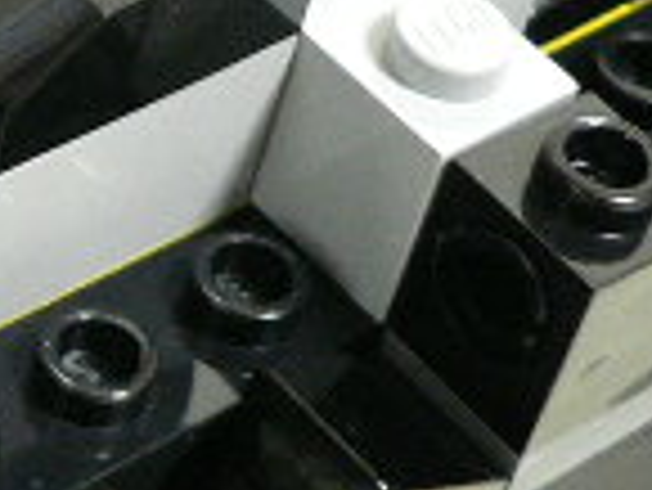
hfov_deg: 11.6
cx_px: -454
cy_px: 63
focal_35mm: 159
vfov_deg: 9.3
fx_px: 2997
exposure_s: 1/6
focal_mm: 6
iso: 200
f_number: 2.8
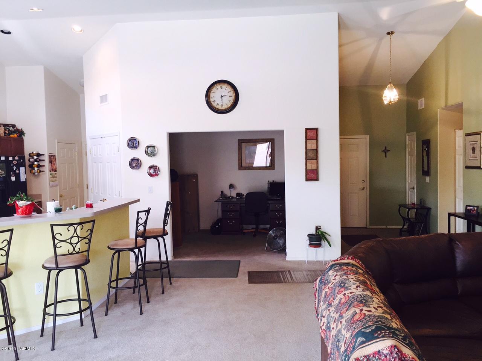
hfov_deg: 61.7
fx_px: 404
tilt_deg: -3.1
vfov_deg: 48.2
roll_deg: -0.5
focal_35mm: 29
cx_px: 241
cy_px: 180
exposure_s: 1/30
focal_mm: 4.15
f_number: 2.2
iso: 64
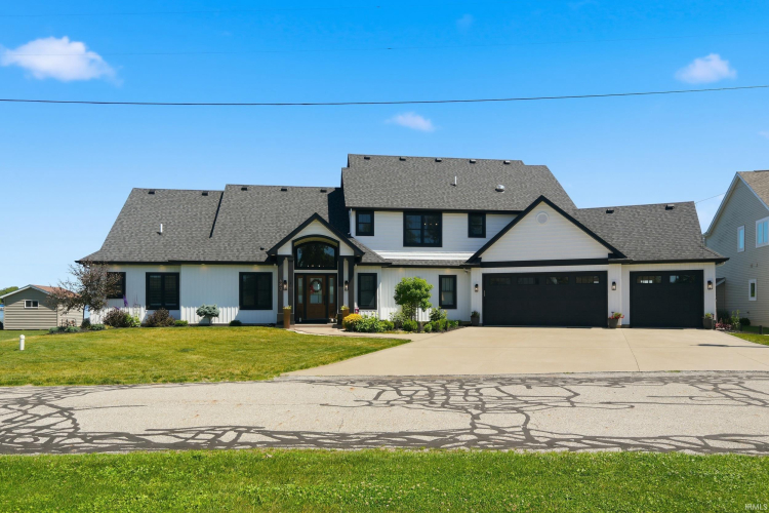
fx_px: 529
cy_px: 256
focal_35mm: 25
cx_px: 384
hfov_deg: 72.1
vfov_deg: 51.7
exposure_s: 1/500
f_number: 4
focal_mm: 16.5
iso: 100
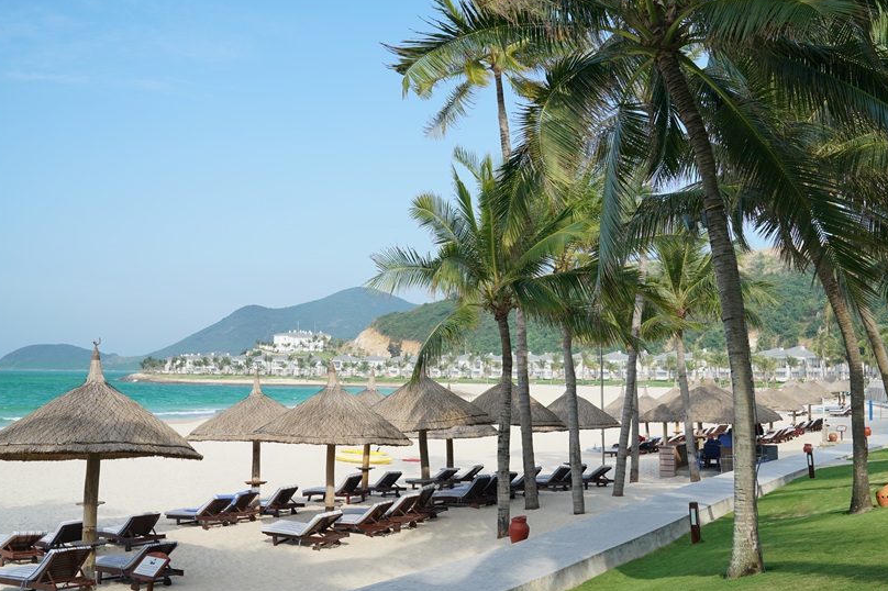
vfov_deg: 34.1
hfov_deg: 49.6
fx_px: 962
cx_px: 462
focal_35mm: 39
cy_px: 264
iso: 100
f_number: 8
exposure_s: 1/125
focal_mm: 35
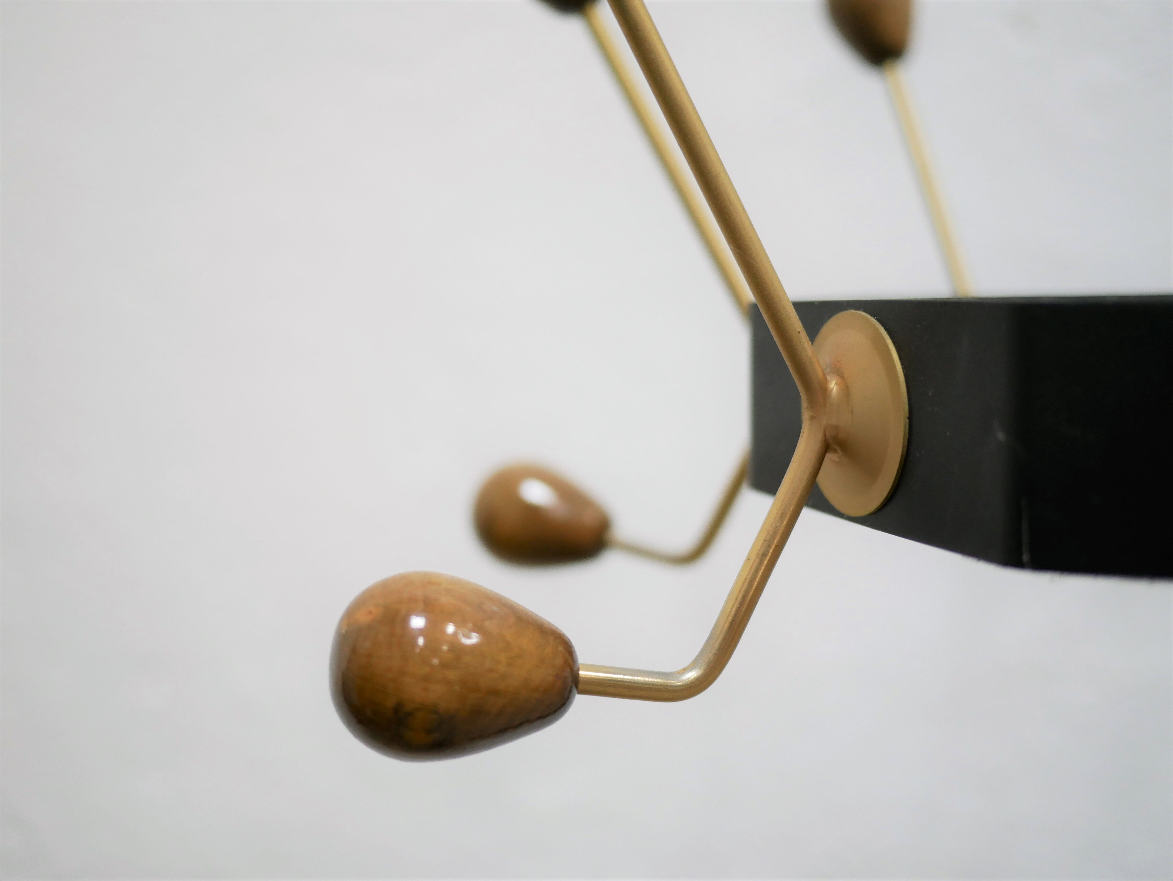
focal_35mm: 40
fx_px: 1356
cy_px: 440
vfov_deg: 36.0
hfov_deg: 46.8
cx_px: 586
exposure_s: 1/60
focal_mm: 20
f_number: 1.7
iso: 500
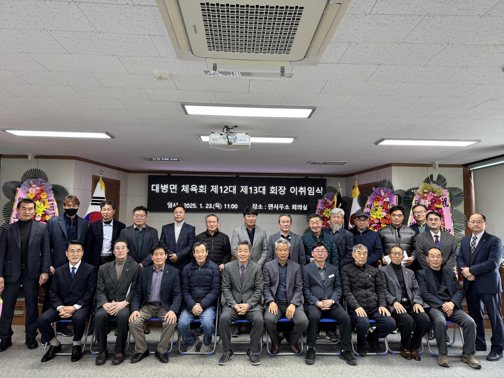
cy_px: 189
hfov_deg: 71.6
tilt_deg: +4.8
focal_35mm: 24
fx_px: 349
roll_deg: -0.5
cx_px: 252
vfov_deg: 56.8
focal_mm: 6.76
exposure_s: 1/60
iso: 160
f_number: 1.78
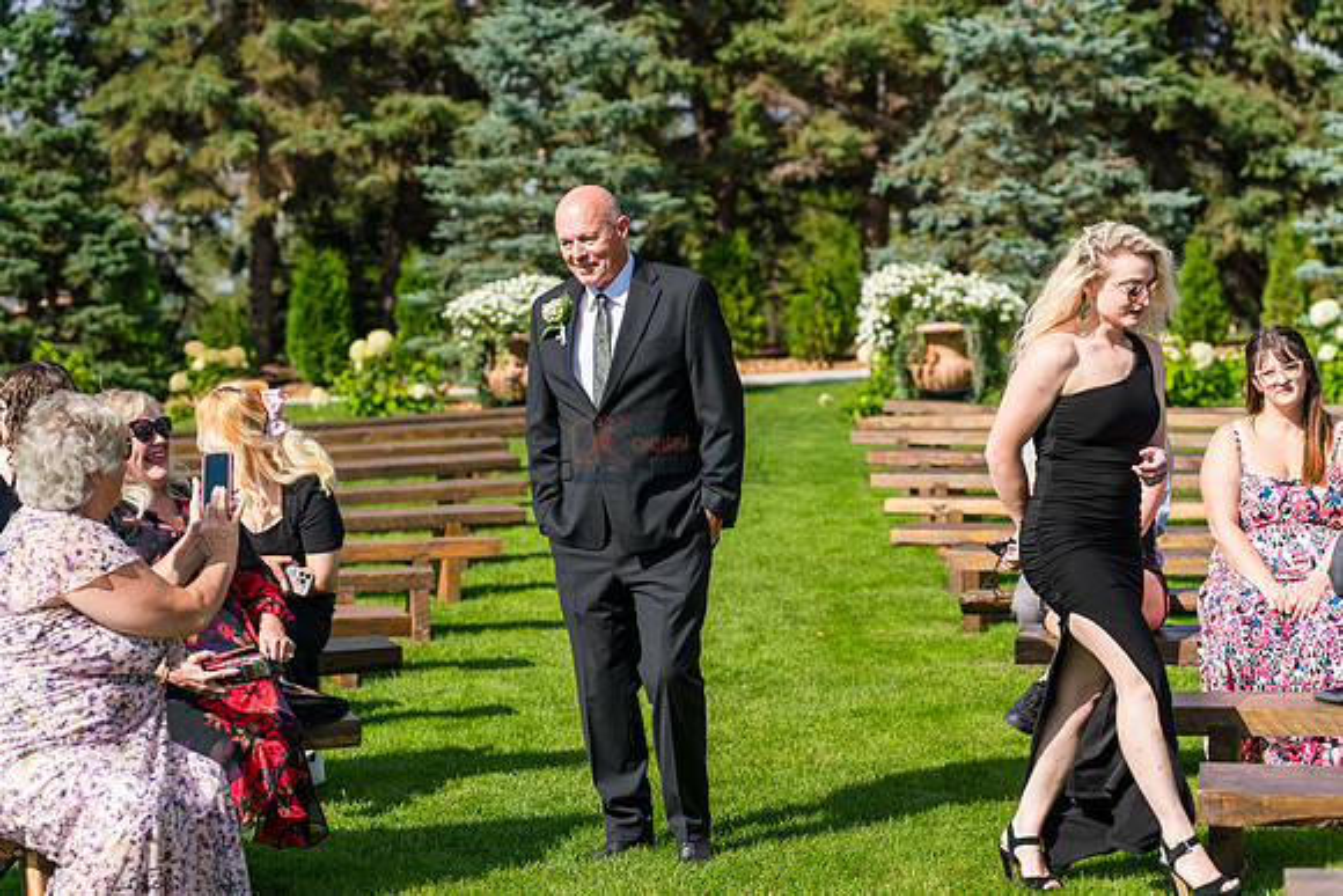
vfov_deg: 15.2
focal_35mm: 90
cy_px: 448
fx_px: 3358
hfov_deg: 22.6
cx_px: 672
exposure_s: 1/2500
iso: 400
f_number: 4
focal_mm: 90
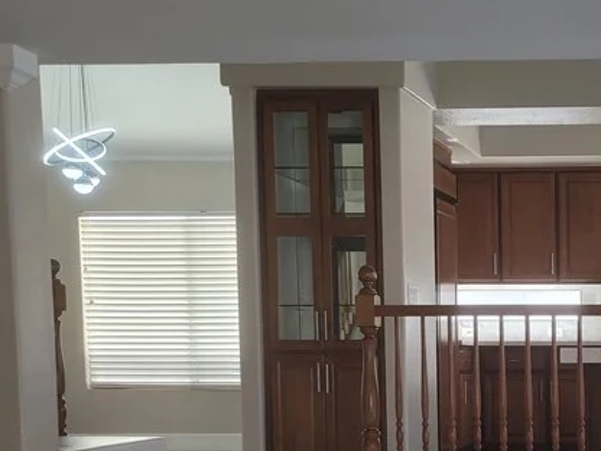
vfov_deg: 22.3
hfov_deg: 27.5
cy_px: 426
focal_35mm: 64
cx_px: 675
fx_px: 1111
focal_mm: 5.4
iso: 50
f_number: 1.8
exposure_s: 1/100
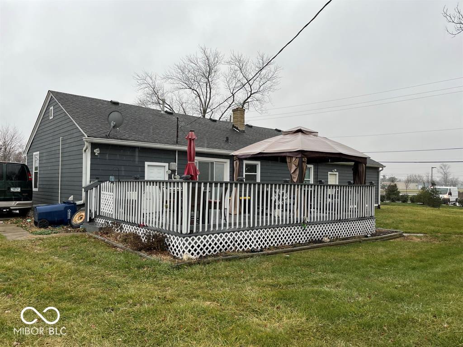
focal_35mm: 26
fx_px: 348
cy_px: 174
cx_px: 232
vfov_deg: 53.1
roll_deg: +1.6
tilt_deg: +4.0
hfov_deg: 67.3
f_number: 1.6
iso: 50
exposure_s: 1/327
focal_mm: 5.1
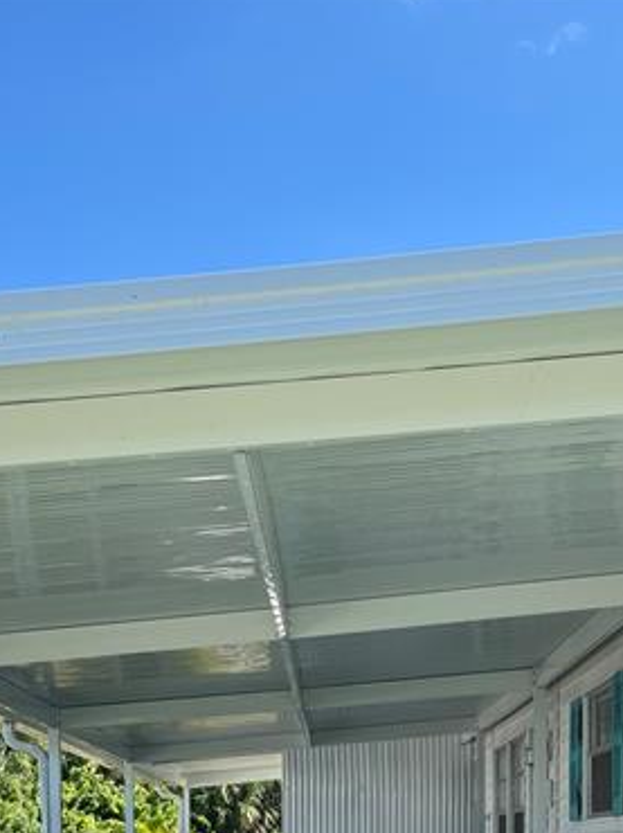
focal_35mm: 54
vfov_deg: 32.4
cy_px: 851
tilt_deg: -1.7
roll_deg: +0.6
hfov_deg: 27.0
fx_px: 1297
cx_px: 263
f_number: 1.6
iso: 50
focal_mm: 5.1
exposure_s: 1/1477
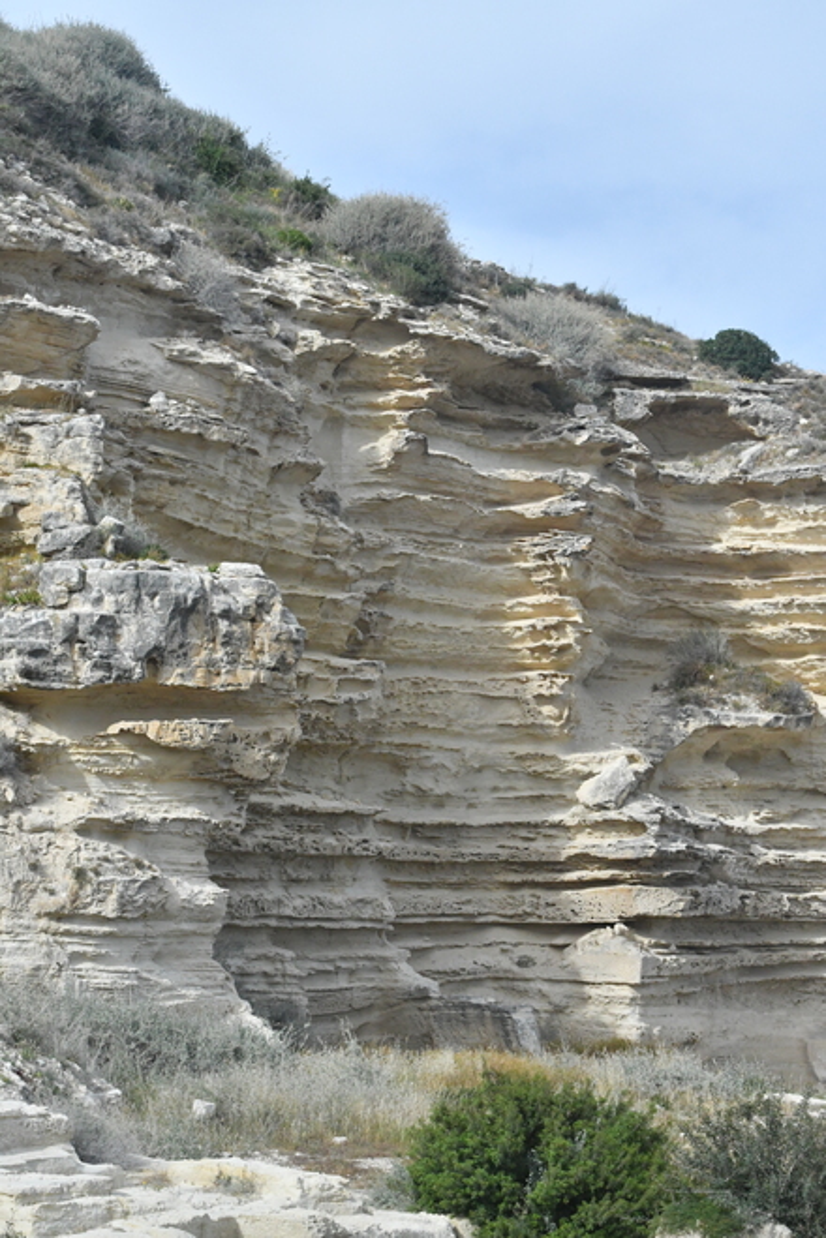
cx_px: 413
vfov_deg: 27.0
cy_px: 619
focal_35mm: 75
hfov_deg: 18.2
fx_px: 2581
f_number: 13
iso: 2500
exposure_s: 1/2500
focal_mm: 50
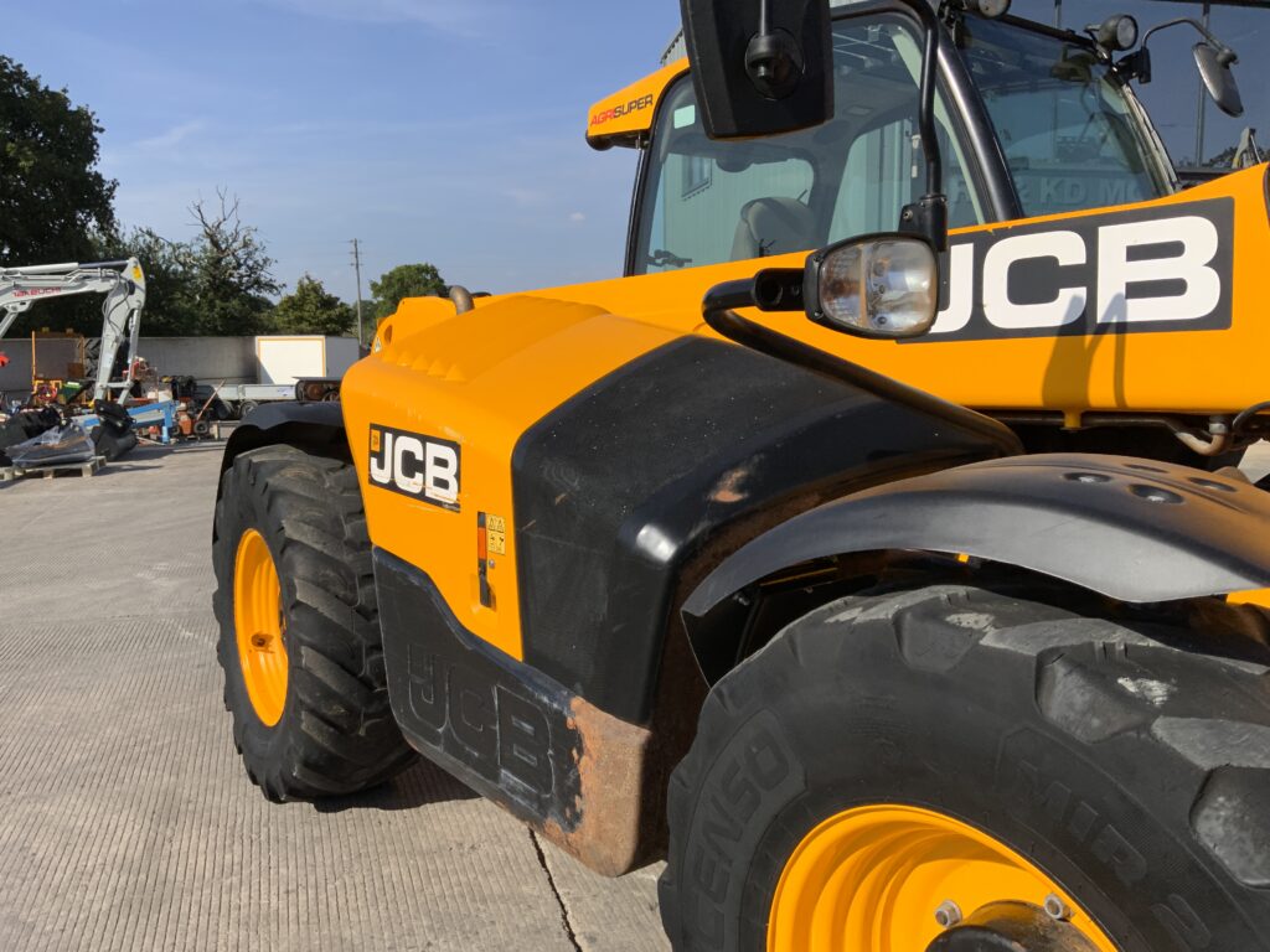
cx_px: 635
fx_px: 1064
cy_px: 476
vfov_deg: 48.2
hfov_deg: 61.7
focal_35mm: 29
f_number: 1.8
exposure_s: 1/1912
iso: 16
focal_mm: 3
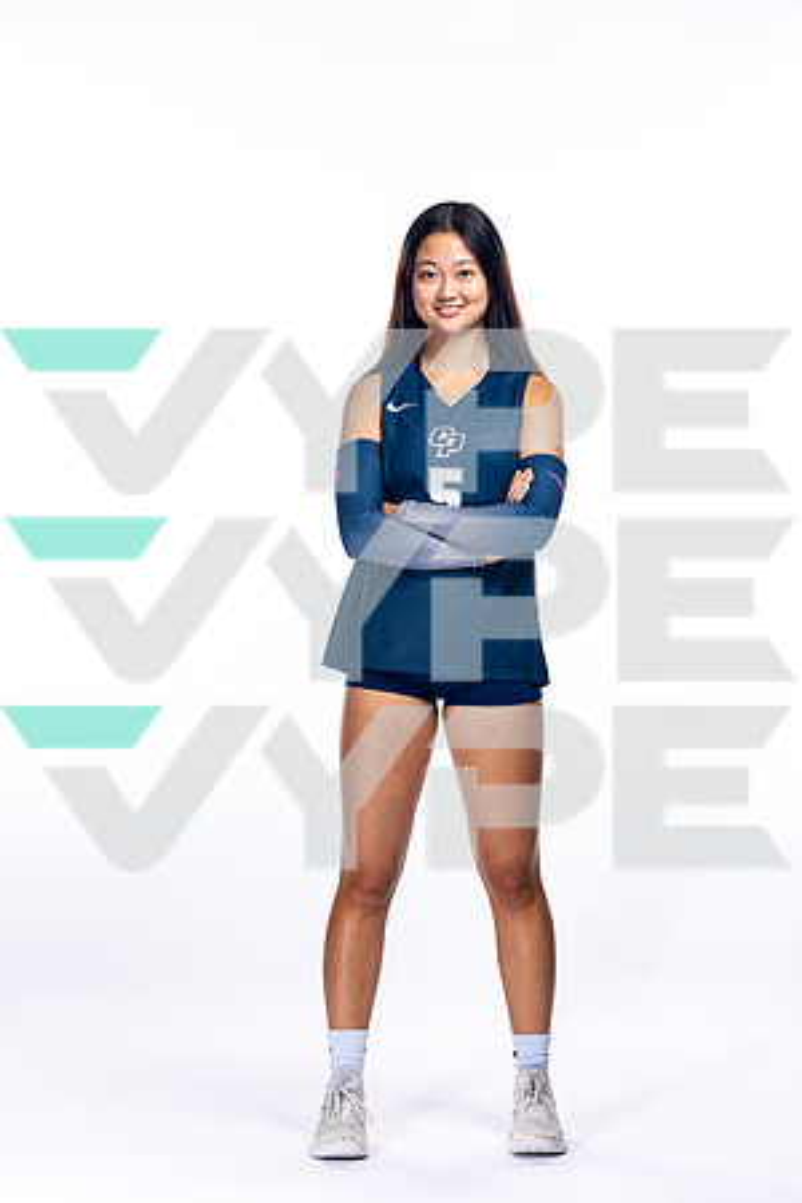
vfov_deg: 19.8
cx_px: 401
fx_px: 3442
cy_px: 602
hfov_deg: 13.3
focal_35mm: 103
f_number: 5.6
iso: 400
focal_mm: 103
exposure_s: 1/250
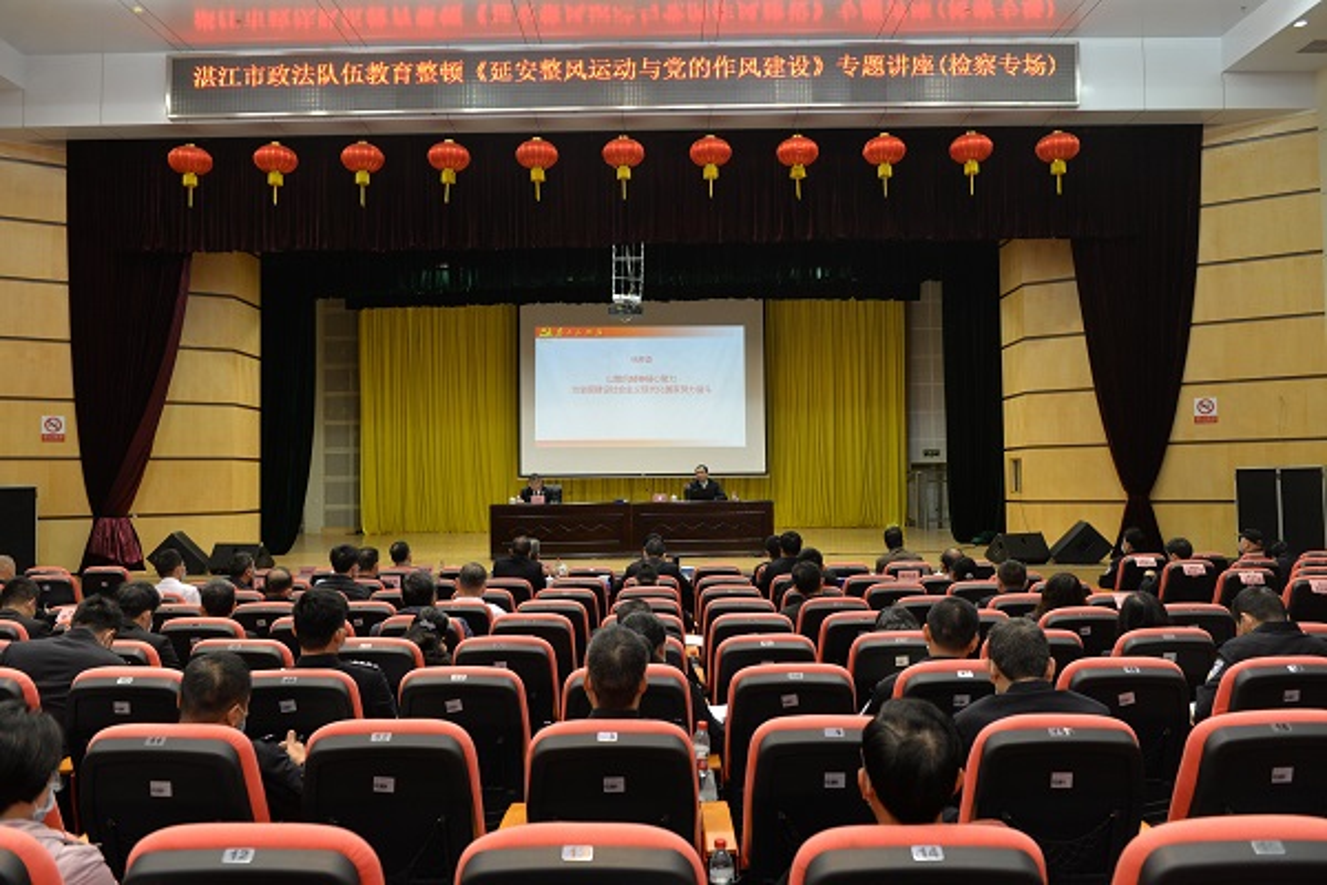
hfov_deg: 63.7
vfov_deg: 45.0
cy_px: 442
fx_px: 1069
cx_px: 664
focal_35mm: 29
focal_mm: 29
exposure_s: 1/80
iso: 1000
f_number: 5
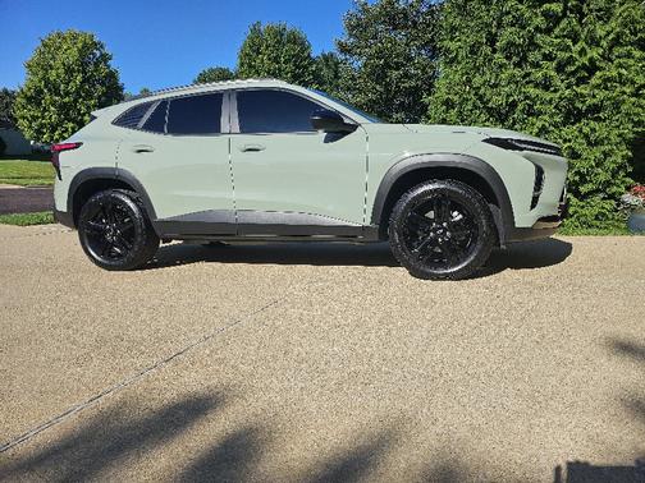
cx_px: 322
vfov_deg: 56.8
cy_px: 242
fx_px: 447
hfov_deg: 71.6
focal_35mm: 24
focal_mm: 5
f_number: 1.8
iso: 50
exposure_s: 1/5000
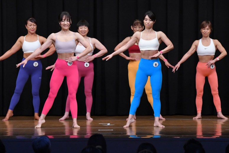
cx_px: 114
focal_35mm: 217
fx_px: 1380
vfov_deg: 6.3
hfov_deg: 9.5
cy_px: 76
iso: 5000
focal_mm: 145
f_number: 5.6
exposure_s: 1/400
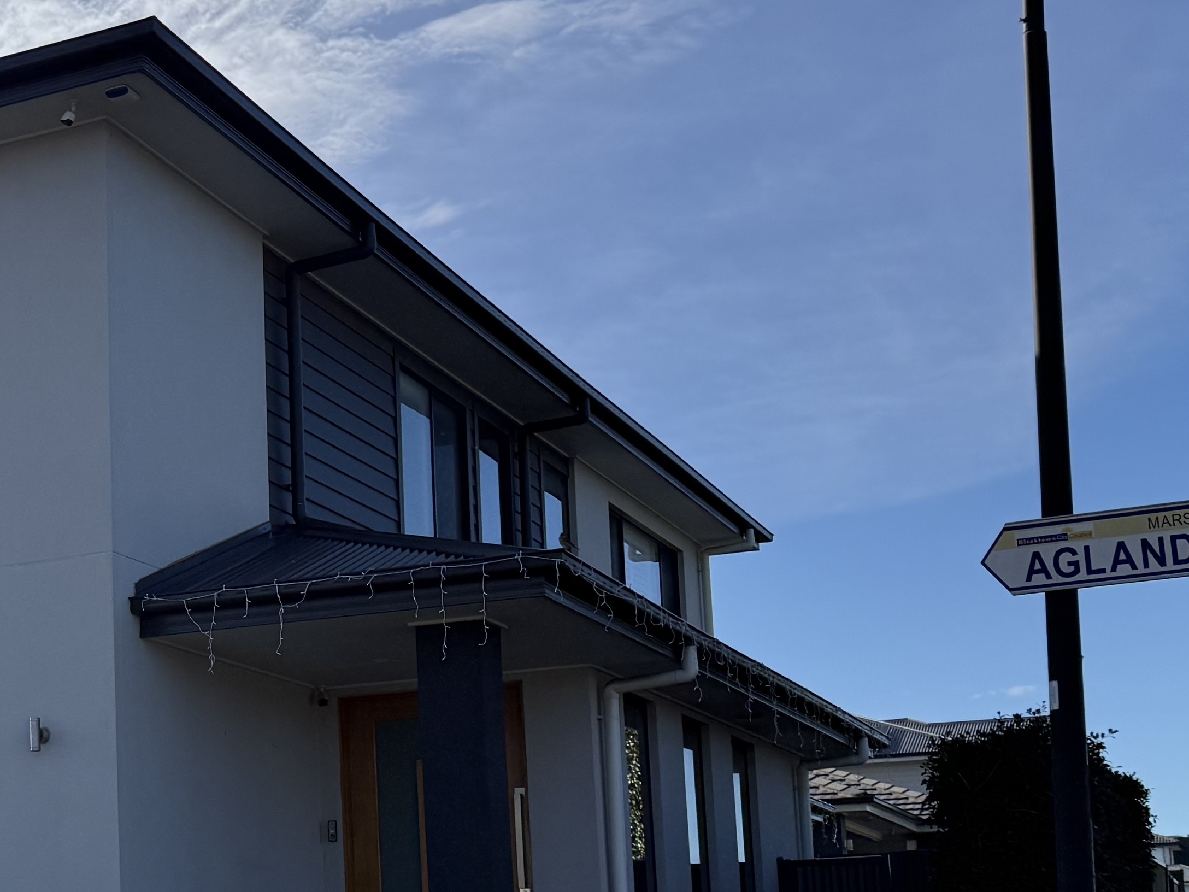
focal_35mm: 63
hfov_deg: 28.4
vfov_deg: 23.0
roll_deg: +0.1
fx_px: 2164
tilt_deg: +7.5
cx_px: -56
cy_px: 714
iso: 100
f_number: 1.78
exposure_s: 1/9091
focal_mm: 6.76
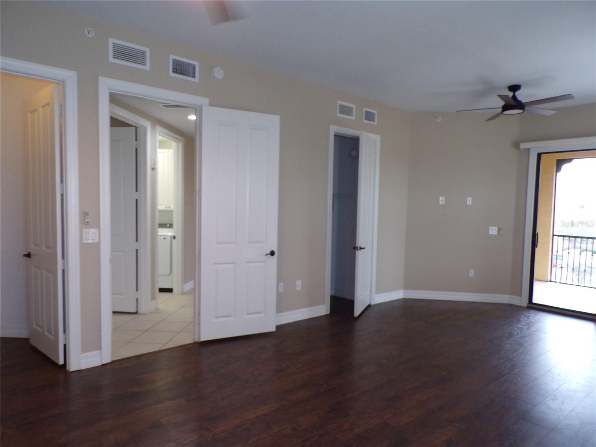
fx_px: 413
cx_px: 298
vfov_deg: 56.8
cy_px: 224
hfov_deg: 71.6
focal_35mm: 24
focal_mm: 4.3
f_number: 3
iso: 200
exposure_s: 1/34
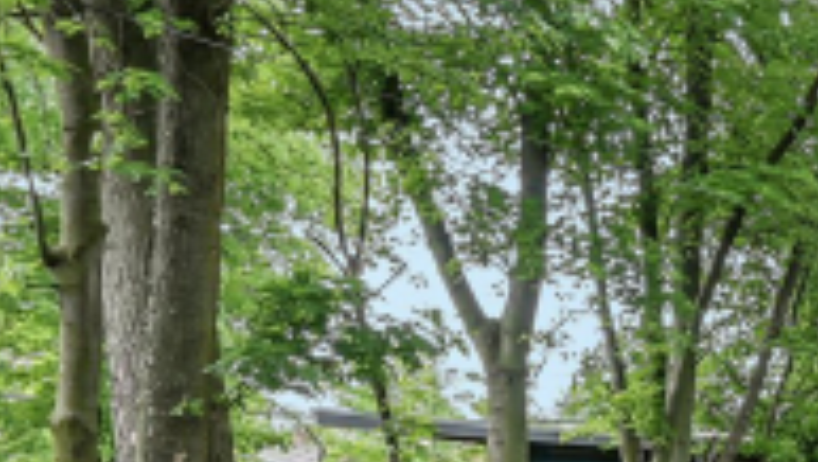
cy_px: 538
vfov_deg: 17.8
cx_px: 1424
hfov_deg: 22.0
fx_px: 1411
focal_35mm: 65
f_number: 8
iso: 125
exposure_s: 1/15
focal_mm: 16
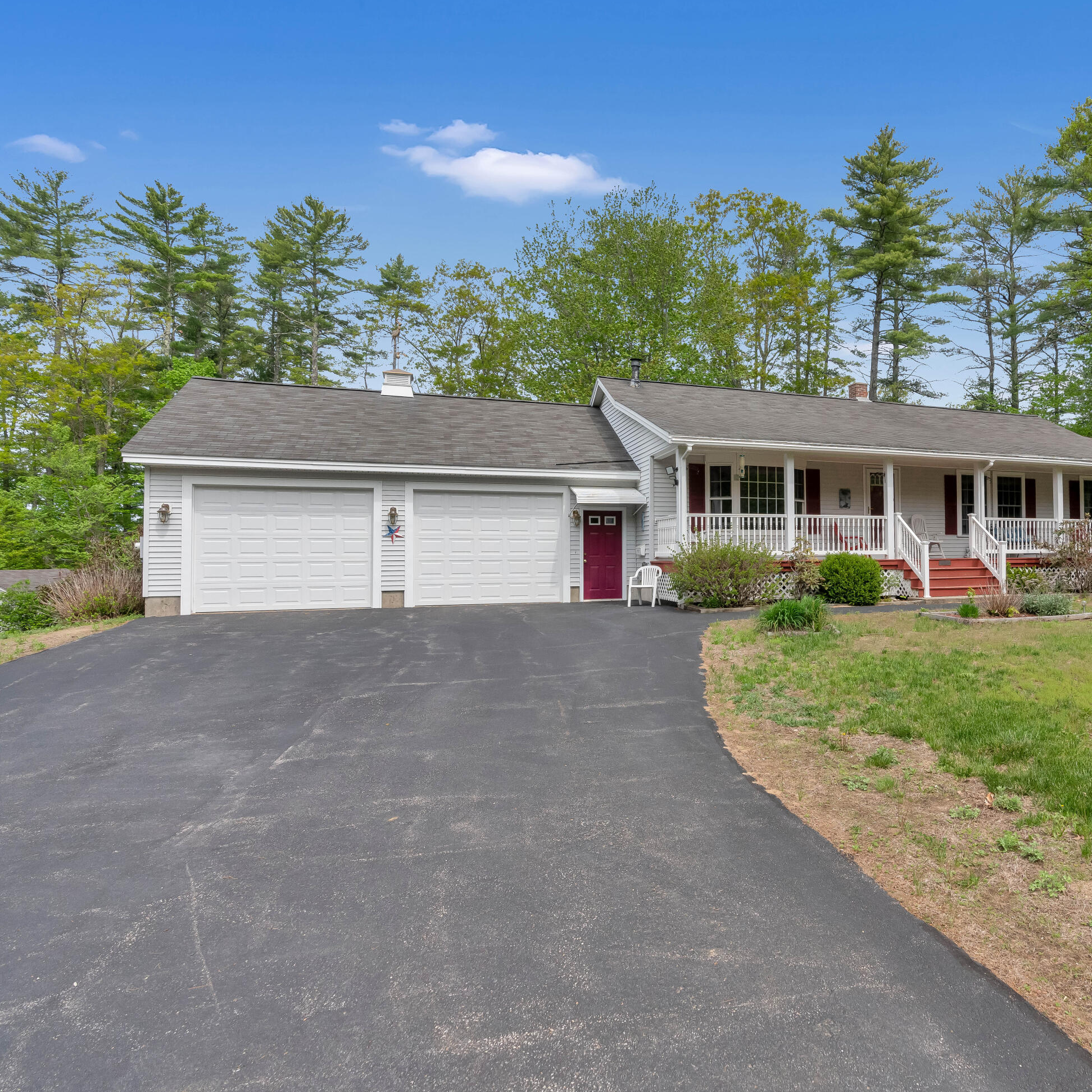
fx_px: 749
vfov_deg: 72.1
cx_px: 748
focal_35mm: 21
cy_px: 537
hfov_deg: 69.6
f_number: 8
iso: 800
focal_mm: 16
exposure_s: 1/1000
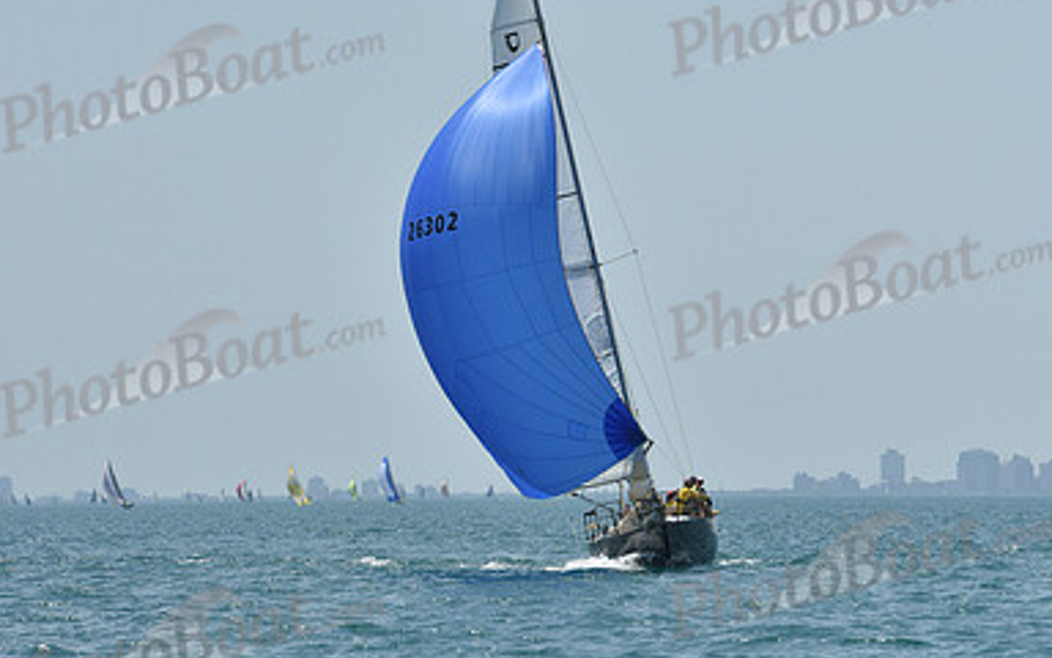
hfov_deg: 8.3
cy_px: 186
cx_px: 527
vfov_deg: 5.2
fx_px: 7282
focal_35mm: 254
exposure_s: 1/1250
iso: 250
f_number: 10
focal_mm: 165
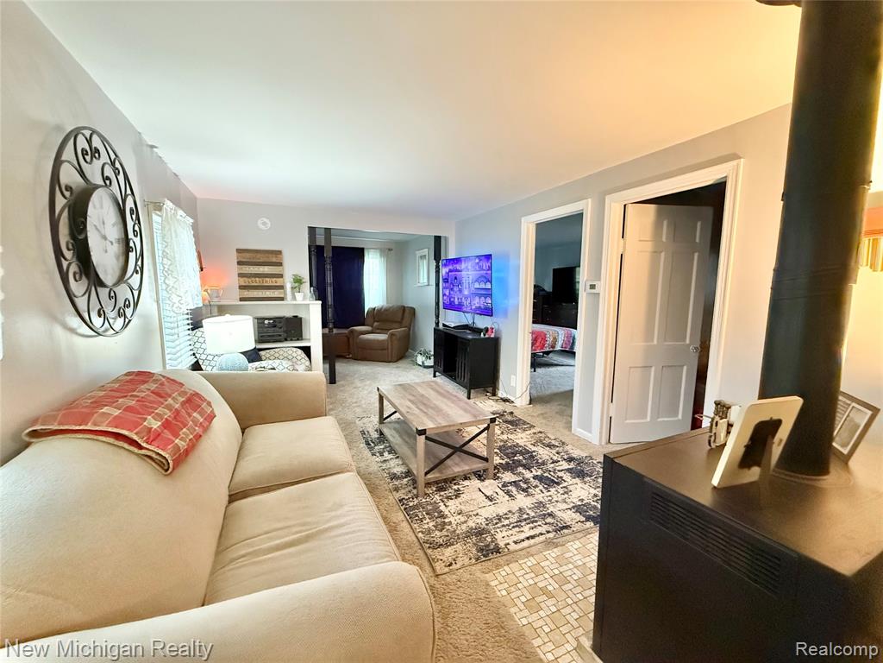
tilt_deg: -6.7
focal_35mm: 14
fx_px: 357
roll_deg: -0.3
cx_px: 442
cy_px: 332
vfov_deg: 85.7
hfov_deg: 102.1
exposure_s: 1/60
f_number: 2.2
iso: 1250
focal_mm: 2.22
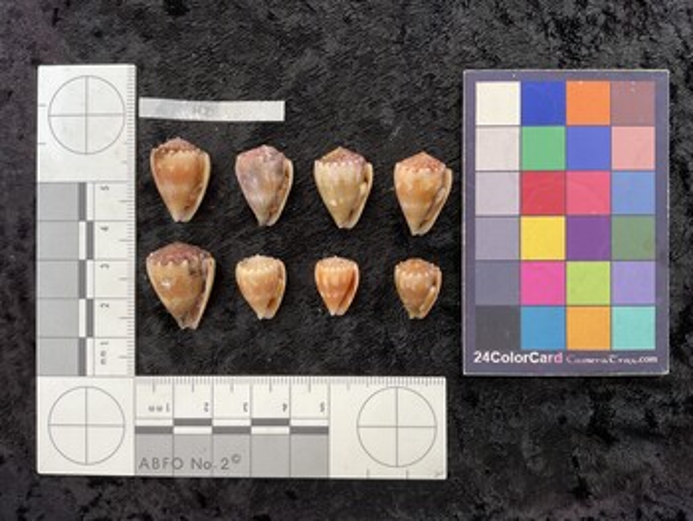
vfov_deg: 48.3
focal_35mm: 29
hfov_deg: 61.6
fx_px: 581
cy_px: 260
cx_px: 346
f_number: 1.8
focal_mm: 3
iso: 64
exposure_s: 1/60
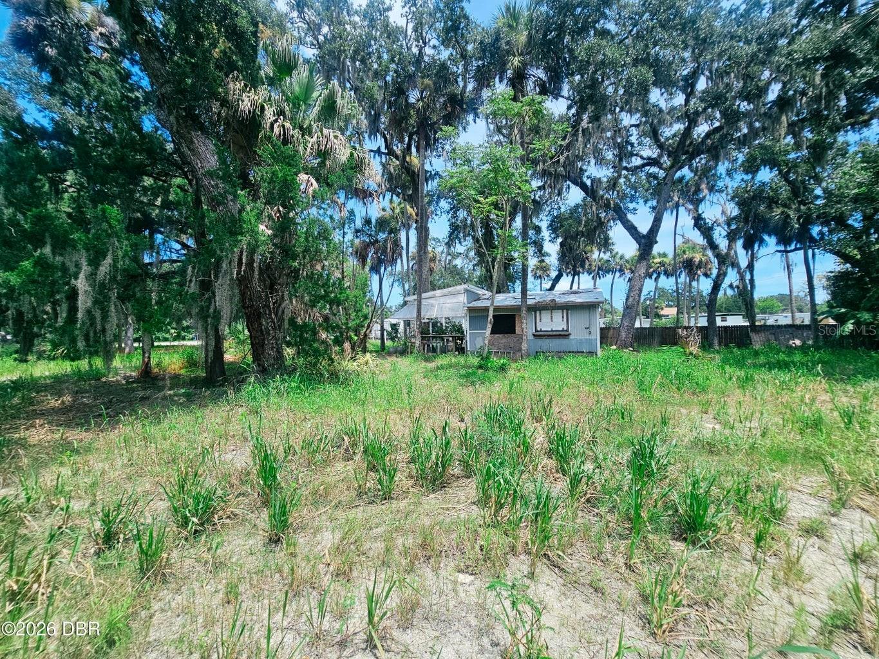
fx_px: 330
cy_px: 330
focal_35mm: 13
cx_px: 440
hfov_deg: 106.2
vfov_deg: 89.9
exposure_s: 1/1250
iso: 50
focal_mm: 2.2
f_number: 2.2
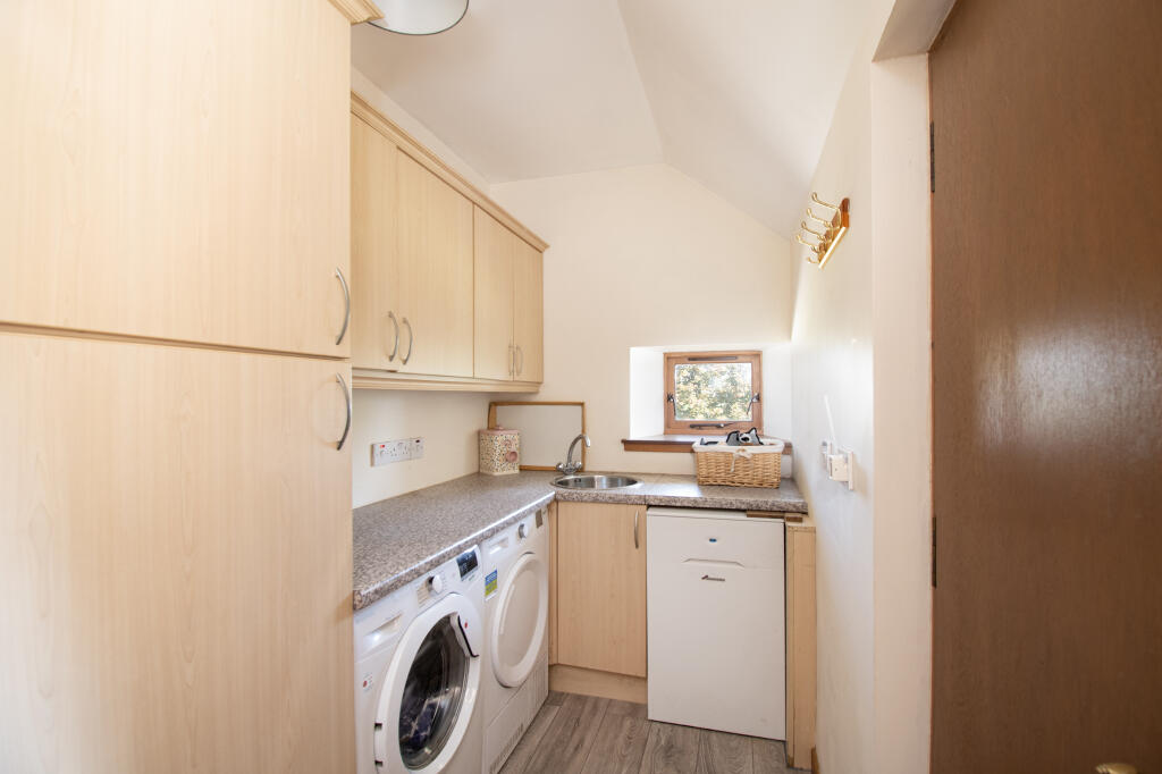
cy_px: 387
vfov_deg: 77.3
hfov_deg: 100.4
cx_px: 581
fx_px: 484
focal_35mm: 15
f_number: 8
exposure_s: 1/3
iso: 320
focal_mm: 10
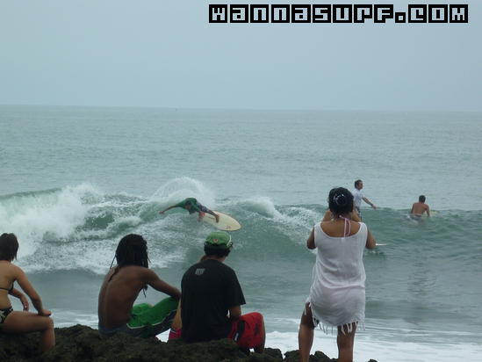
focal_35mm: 194
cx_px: 241
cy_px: 181
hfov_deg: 10.2
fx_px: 2702
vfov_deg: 7.7
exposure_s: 1/500
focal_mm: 22
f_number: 5.9
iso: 80
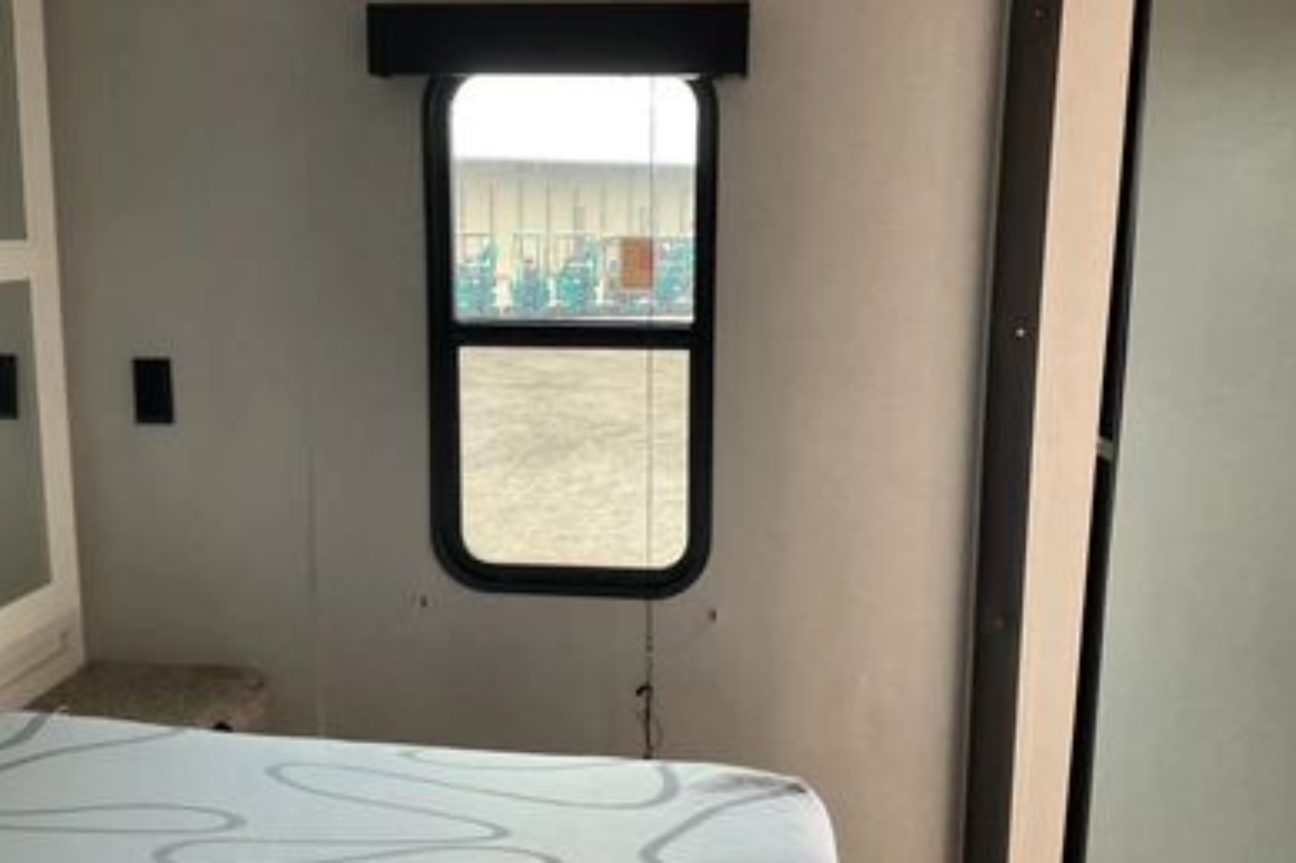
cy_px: 387
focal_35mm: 31
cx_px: 636
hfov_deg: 60.3
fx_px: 1115
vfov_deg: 42.2
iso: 64
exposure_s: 1/85
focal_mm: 3
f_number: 1.8
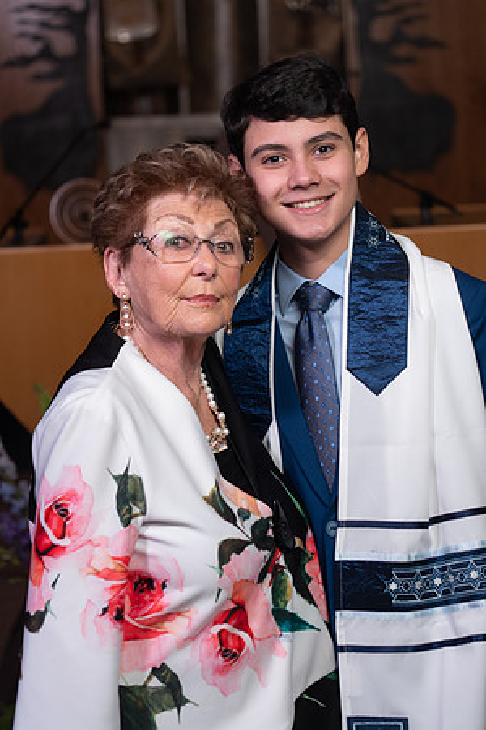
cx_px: 243
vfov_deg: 19.8
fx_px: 2086
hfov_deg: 13.3
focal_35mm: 103
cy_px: 365
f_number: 4
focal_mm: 103
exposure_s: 1/250
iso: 500
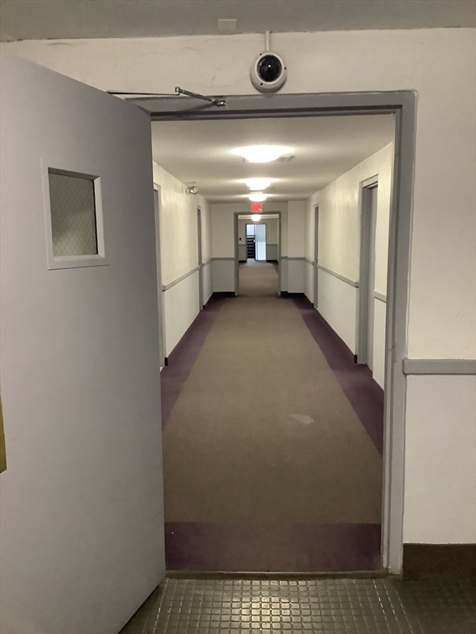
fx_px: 568
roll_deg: -0.3
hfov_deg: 45.4
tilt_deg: -9.7
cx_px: 238
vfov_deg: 58.4
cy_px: 317
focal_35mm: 31
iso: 320
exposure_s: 1/40
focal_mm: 3.3
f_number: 2.4
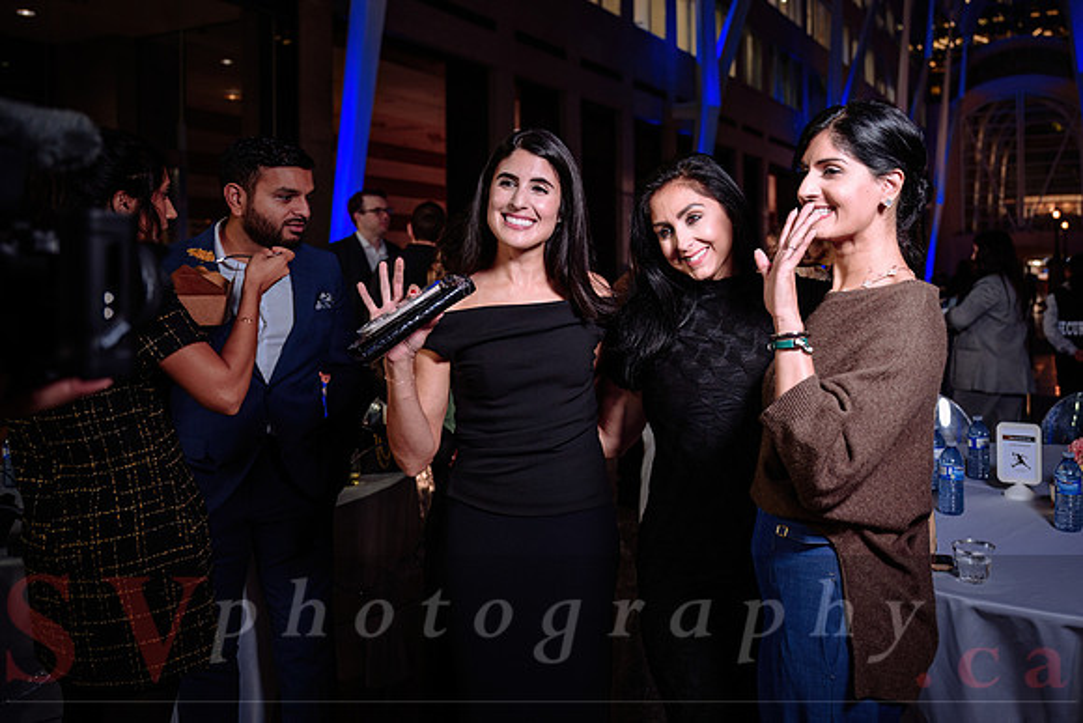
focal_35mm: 30
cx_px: 683
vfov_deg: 42.9
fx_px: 911
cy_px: 267
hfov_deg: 60.6
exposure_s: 1/100
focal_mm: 24
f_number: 2.8
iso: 500
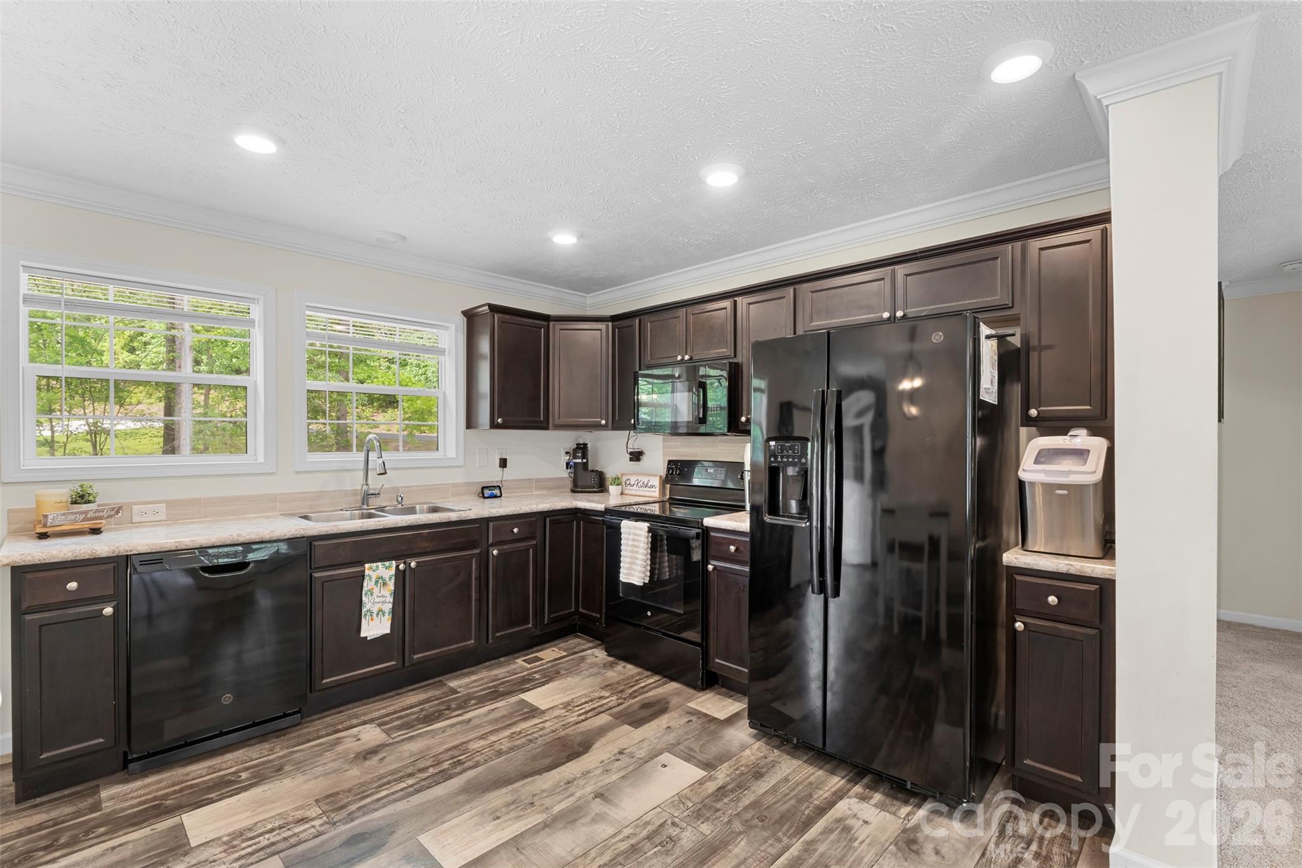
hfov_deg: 95.0
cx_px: 651
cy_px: 434
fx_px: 597
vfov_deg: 72.0
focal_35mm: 16
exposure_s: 1/4
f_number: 9
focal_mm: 11
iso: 250
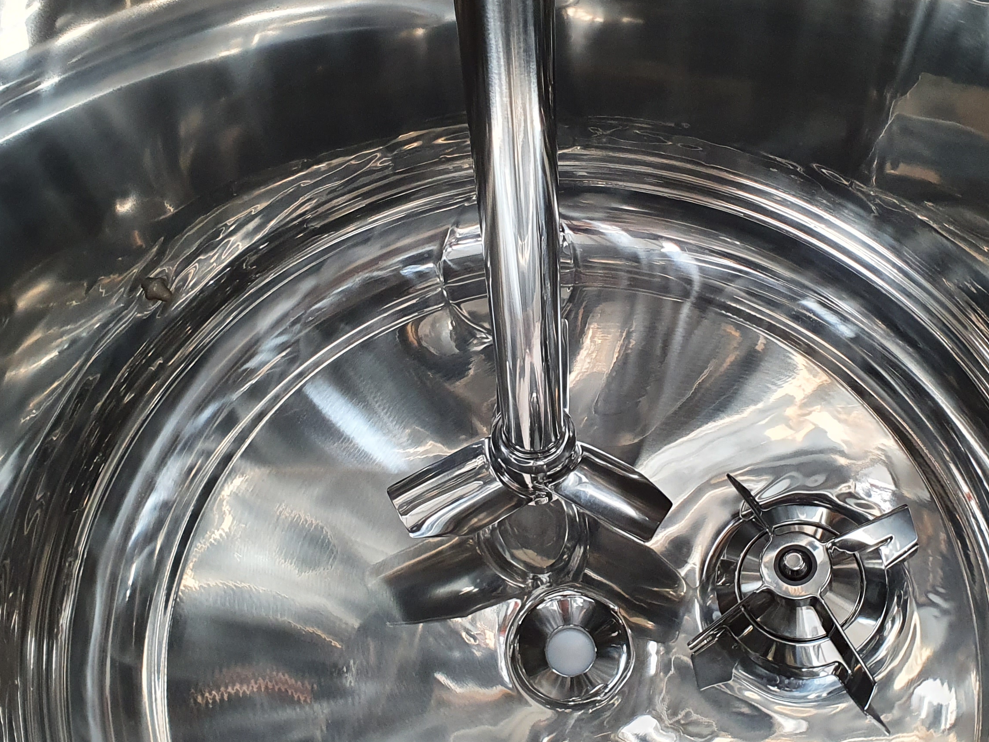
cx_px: 601
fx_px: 1314
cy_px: 396
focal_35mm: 46
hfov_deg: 41.0
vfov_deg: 31.5
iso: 320
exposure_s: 1/50
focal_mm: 4.32
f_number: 2.4
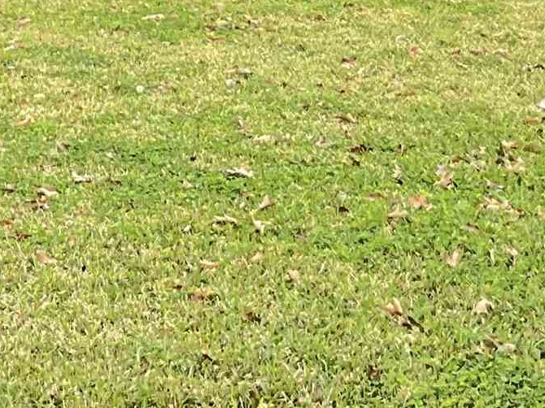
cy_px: -355
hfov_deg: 14.6
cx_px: -22
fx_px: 2093
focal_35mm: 133
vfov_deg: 10.4
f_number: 1.8
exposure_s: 1/120
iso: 25
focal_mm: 3
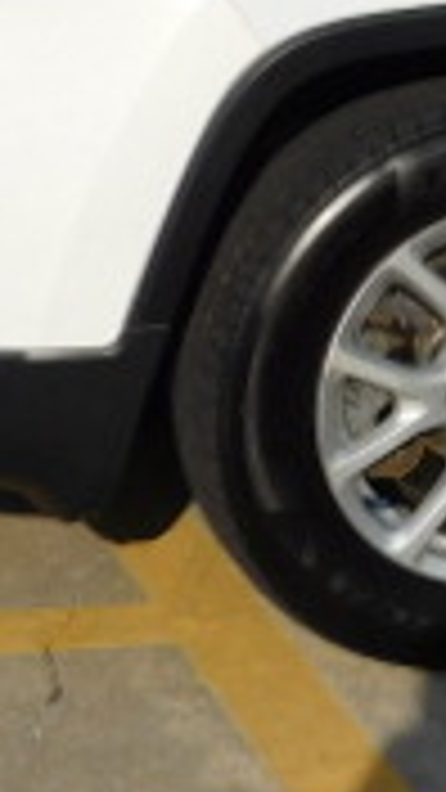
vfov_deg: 14.8
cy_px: -18
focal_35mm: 143
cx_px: 933
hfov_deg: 8.0
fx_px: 3006
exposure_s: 1/500
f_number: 7
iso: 125
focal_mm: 6.3
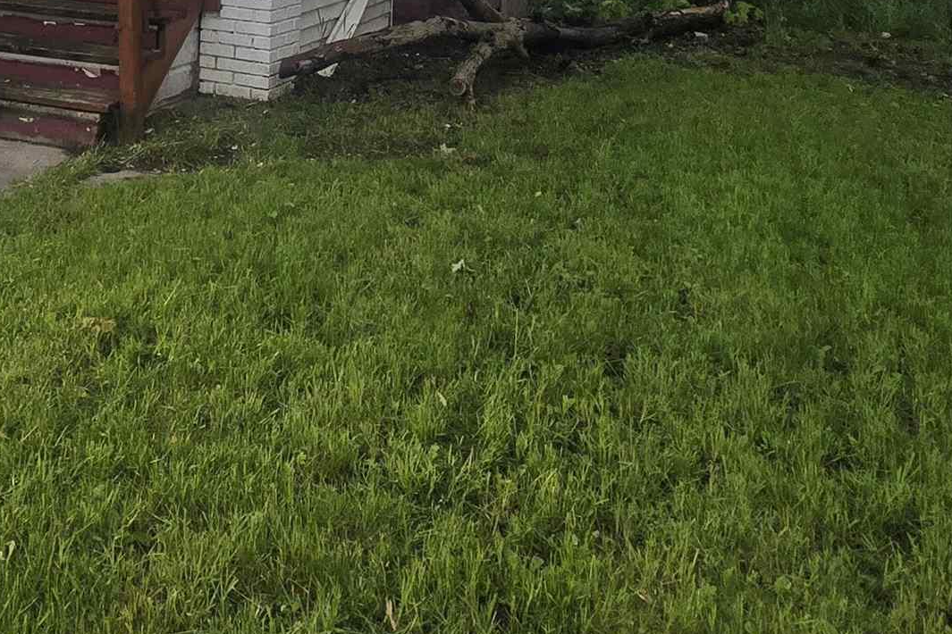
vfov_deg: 26.9
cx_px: 219
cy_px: -254
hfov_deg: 47.4
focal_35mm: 39
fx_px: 1031
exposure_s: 1/1022
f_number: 2.2
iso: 50
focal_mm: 2.2
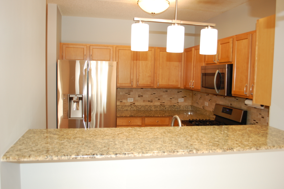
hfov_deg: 62.0
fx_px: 236
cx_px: 142
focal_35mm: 30
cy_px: 94
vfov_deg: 43.5
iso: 400
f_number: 3.8
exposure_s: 1/60
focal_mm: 20
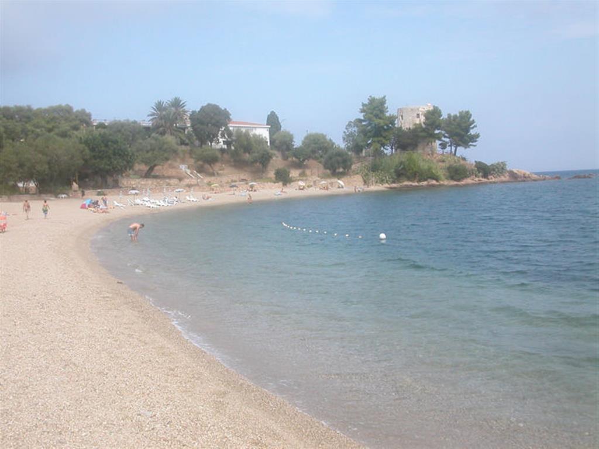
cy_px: 224
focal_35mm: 37
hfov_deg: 50.1
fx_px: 640
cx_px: 300
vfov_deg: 38.7
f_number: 4.5
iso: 100
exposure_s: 1/419
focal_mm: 5.6
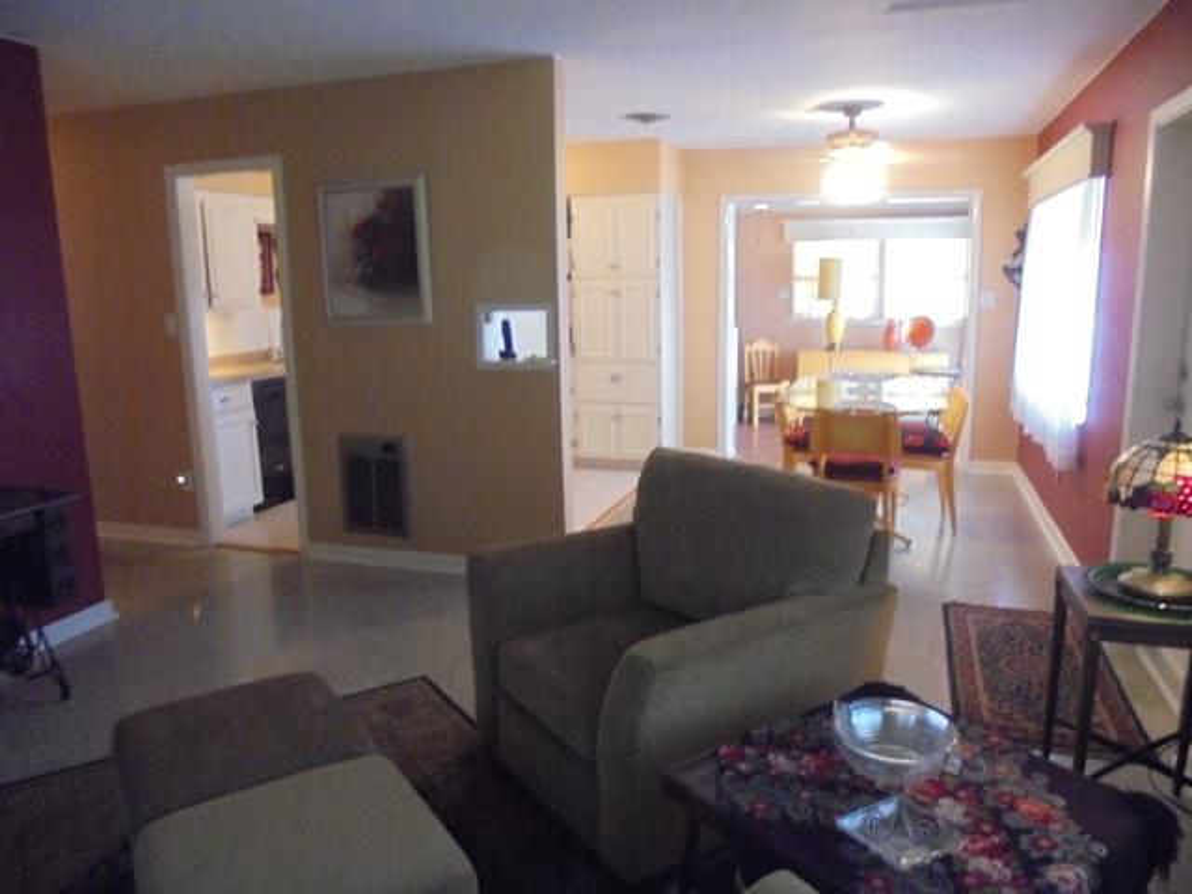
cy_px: 447
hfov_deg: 67.3
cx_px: 596
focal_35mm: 26
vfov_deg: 53.1
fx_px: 895
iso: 640
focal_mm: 4.6
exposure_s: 1/20
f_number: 3.5
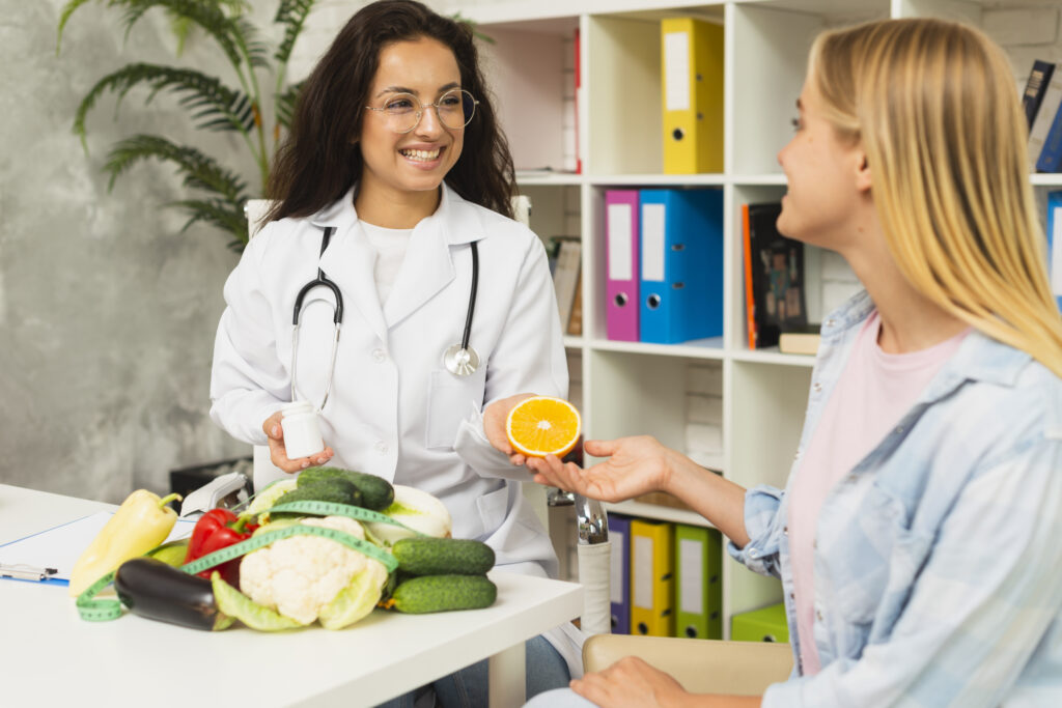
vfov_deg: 27.0
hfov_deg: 39.6
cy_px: 354
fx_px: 1475
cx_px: 531
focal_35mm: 50
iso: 125
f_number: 3.2
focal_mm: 50
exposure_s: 1/160
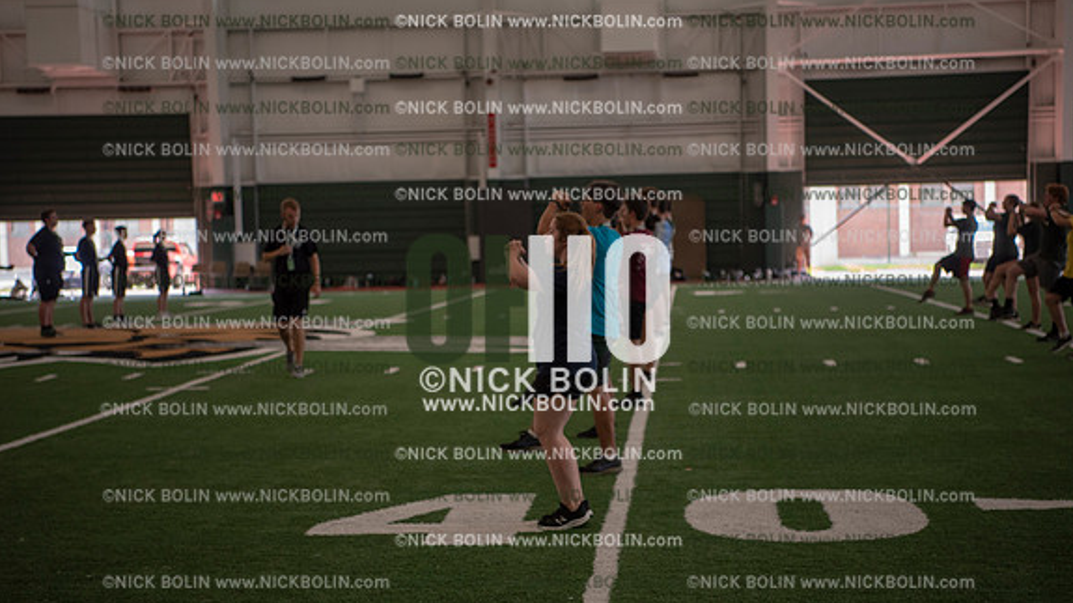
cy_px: 324
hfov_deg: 28.6
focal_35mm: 74
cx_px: 537
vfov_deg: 16.3
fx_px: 2105
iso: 640
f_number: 2.8
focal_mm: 70
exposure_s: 1/320
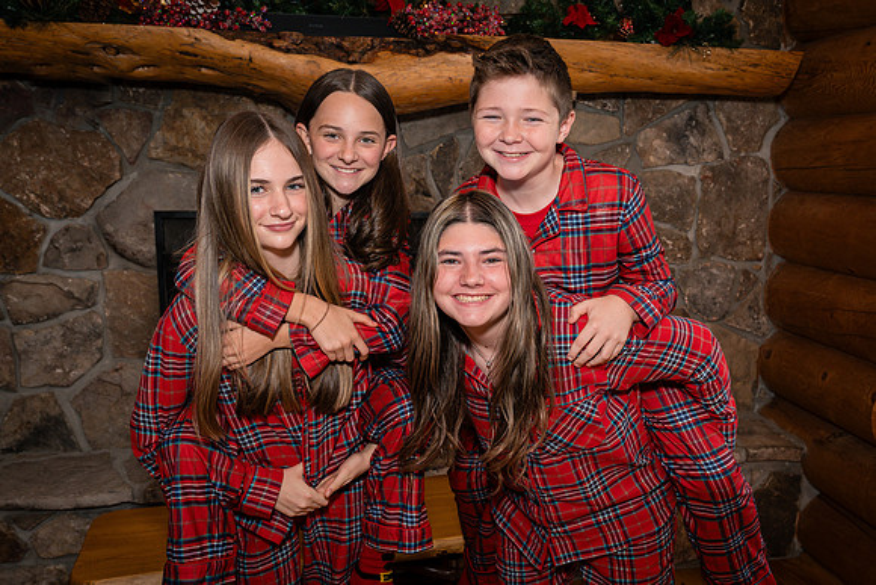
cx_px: 512
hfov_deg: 53.7
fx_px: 861
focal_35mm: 35
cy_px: 340
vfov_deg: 37.4
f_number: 5
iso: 500
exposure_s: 1/160
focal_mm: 30
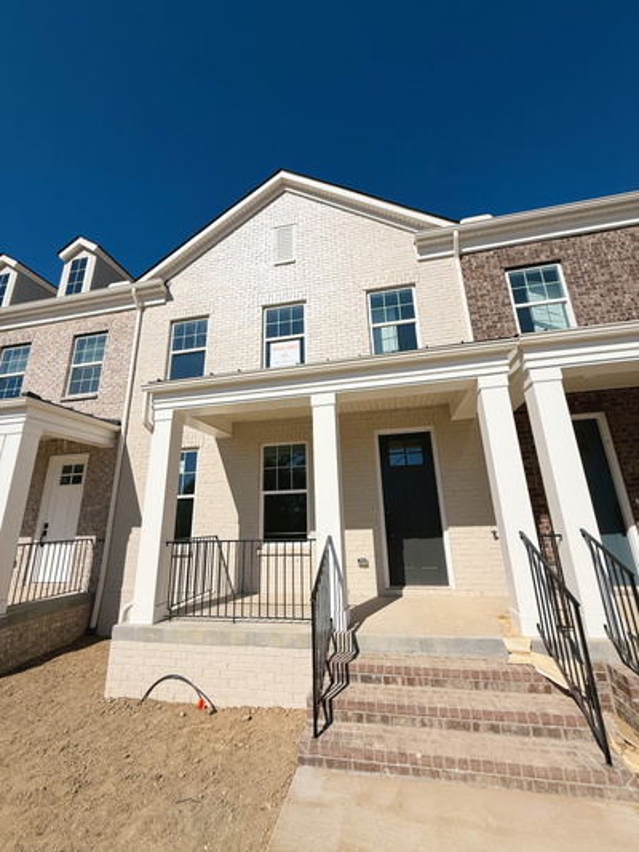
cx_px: 320
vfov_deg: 102.1
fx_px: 344
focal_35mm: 14
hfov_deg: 85.7
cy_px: 426
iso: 40
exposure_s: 1/6173
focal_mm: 2.22
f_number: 2.2
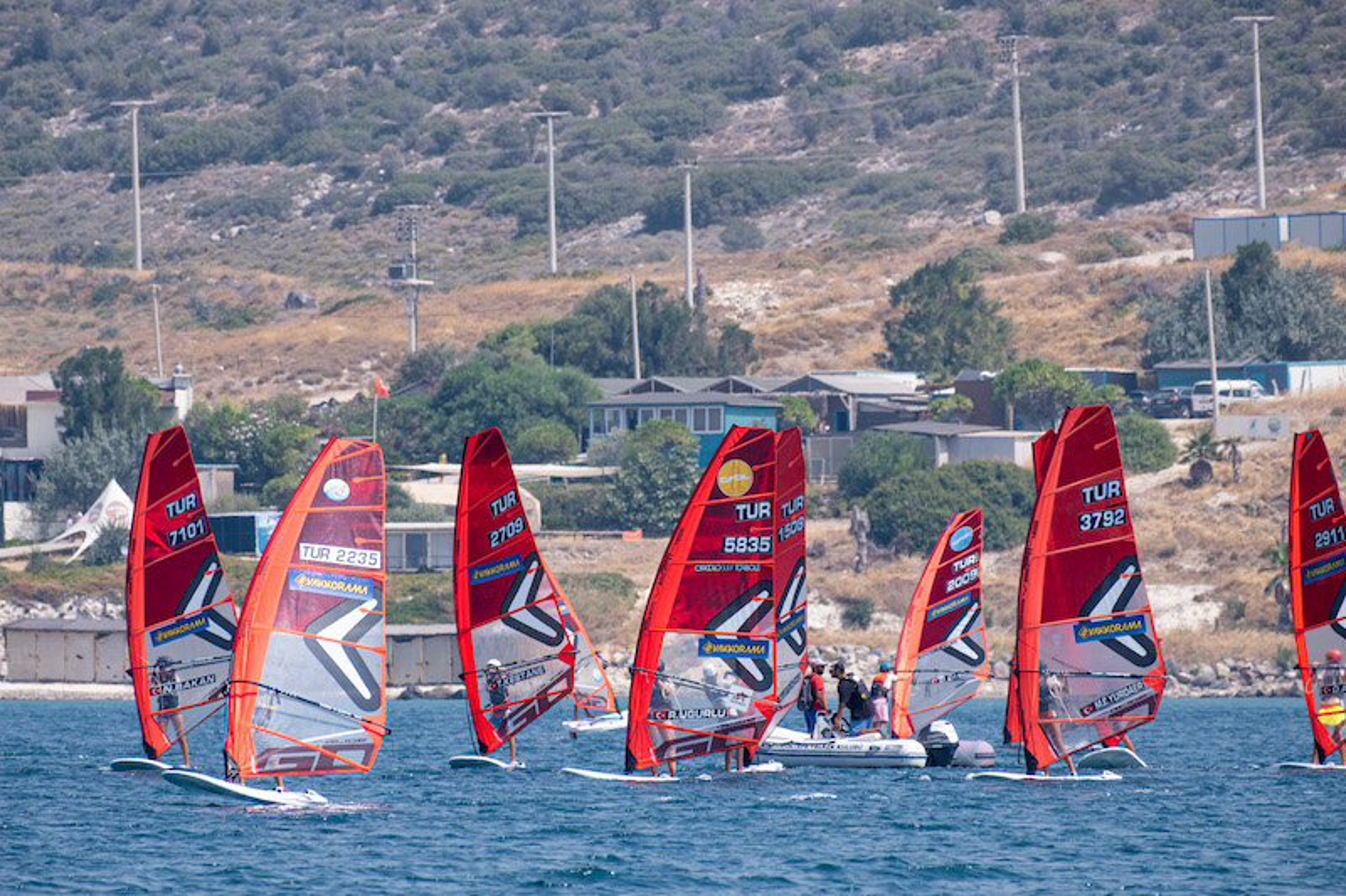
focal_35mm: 450
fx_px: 16820
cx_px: 673
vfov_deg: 3.1
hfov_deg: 4.6
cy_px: 448
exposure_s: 1/500
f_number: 7.1
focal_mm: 300
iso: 200
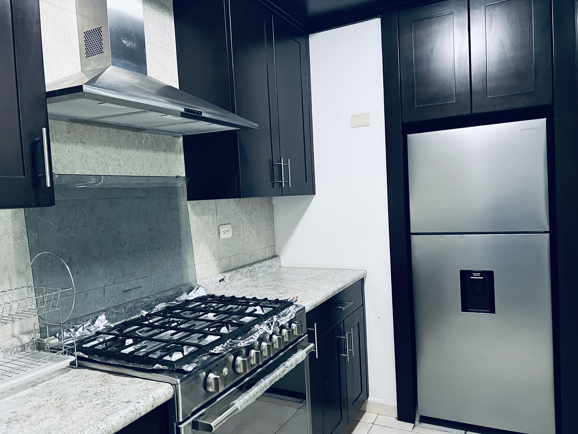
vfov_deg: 53.1
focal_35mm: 26
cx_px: 289
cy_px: 217
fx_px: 434
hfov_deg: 67.3
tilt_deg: -2.5
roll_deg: +3.2
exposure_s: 1/40
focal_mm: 5.7
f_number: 1.5
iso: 400
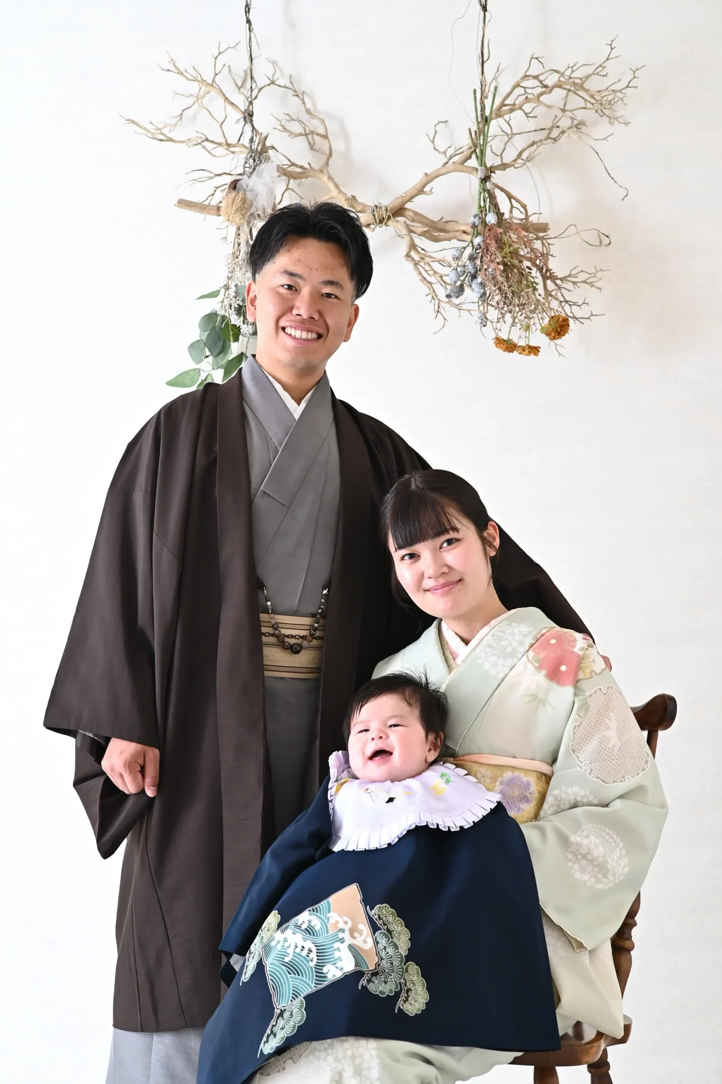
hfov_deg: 27.0
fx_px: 1505
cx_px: 361
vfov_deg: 39.6
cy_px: 542
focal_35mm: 50
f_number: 5.6
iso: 1600
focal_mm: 50
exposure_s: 1/160
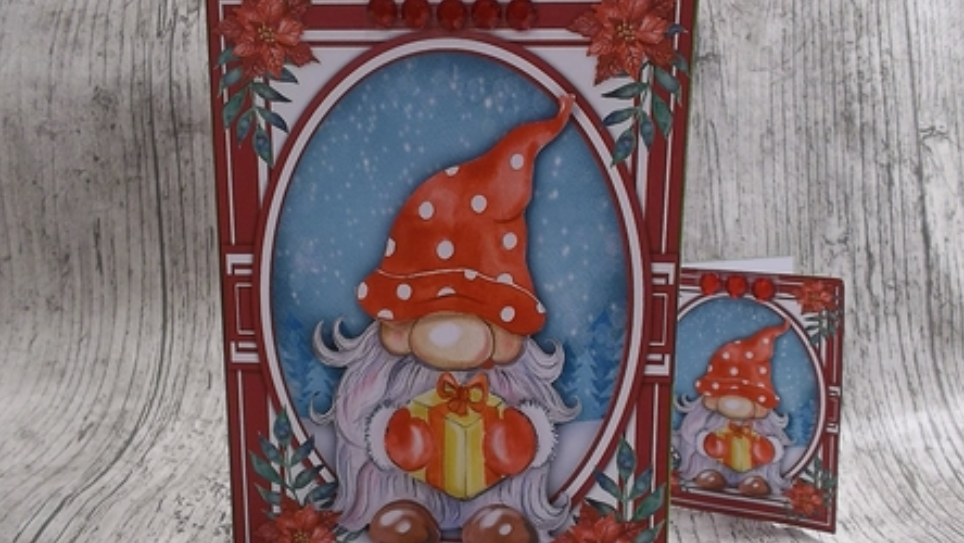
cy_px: 301
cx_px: 478
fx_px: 818
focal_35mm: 32
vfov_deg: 36.7
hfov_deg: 61.0
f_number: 3.3
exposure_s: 1/30
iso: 134
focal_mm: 4.1
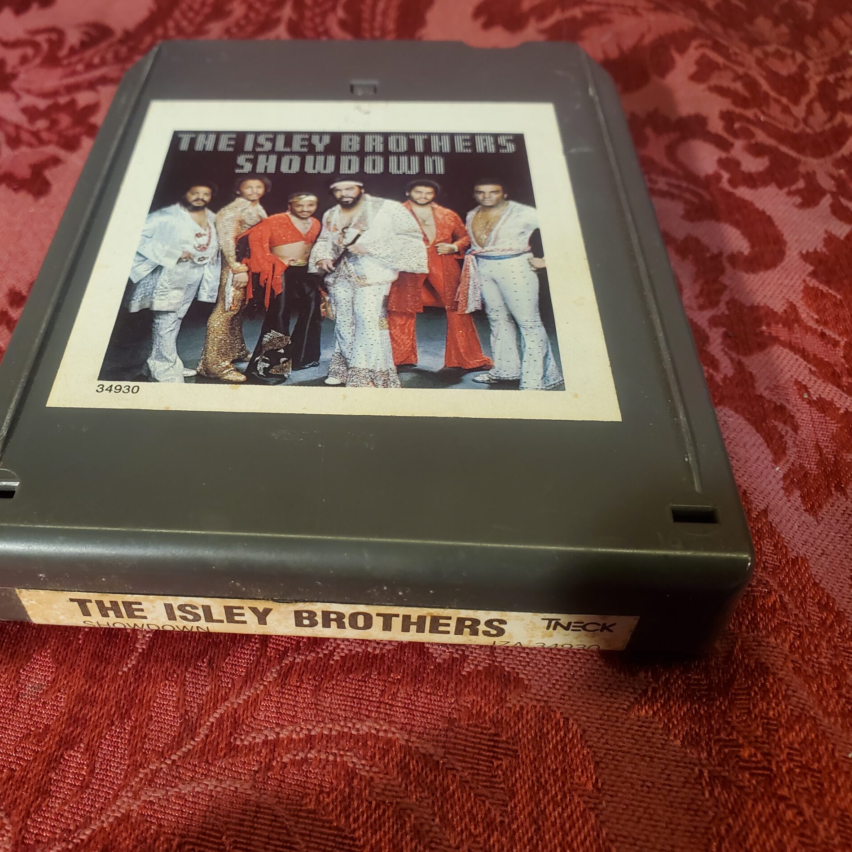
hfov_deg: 51.8
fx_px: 863
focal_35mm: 31
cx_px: 303
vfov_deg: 52.5
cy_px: 428
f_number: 2.4
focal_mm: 4.3
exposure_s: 1/120
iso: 200
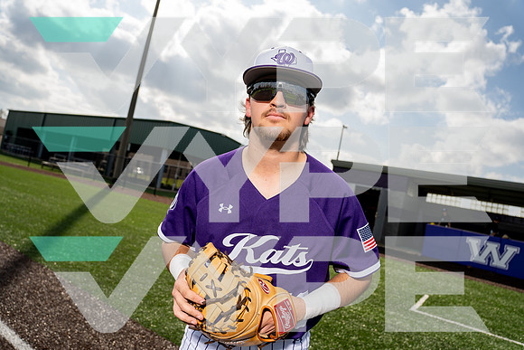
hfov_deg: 69.2
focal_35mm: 26
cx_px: 262
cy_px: 175
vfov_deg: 49.5
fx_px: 380
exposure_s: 1/640
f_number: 4.5
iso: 100
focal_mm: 26
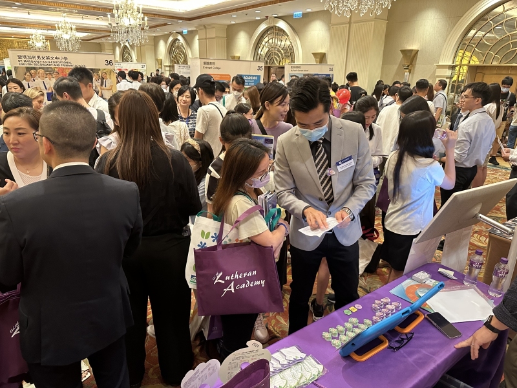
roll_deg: -1.3
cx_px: 258
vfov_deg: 56.8
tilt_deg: -19.5
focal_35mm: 24
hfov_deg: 71.6
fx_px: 358
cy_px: 194
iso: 500
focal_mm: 6.86
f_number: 1.78
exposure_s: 1/50
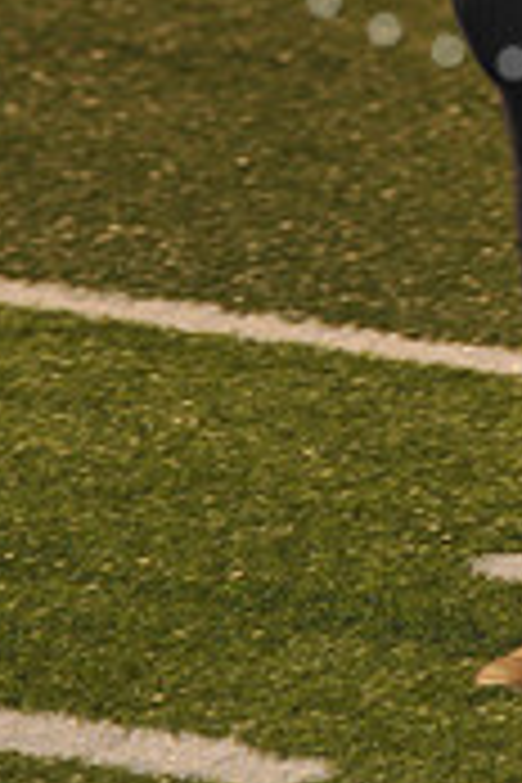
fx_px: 13419
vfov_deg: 3.3
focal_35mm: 617
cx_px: 580
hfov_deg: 2.2
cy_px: -468
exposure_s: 1/125
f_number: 7.1
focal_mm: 185
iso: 1600
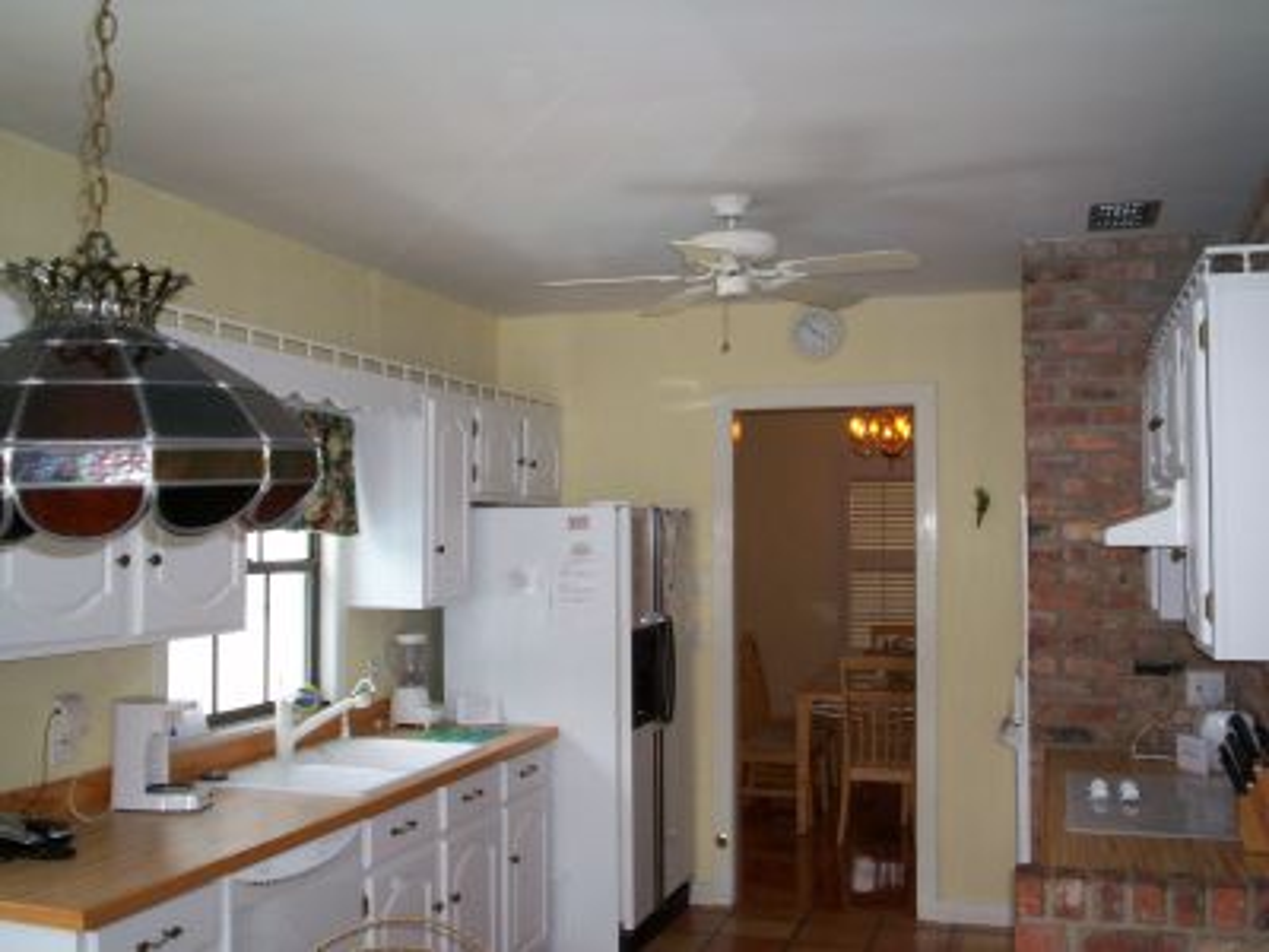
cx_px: 634
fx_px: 1320
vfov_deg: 39.7
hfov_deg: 51.4
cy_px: 476
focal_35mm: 36
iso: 140
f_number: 4.5
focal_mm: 5.9
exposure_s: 1/64
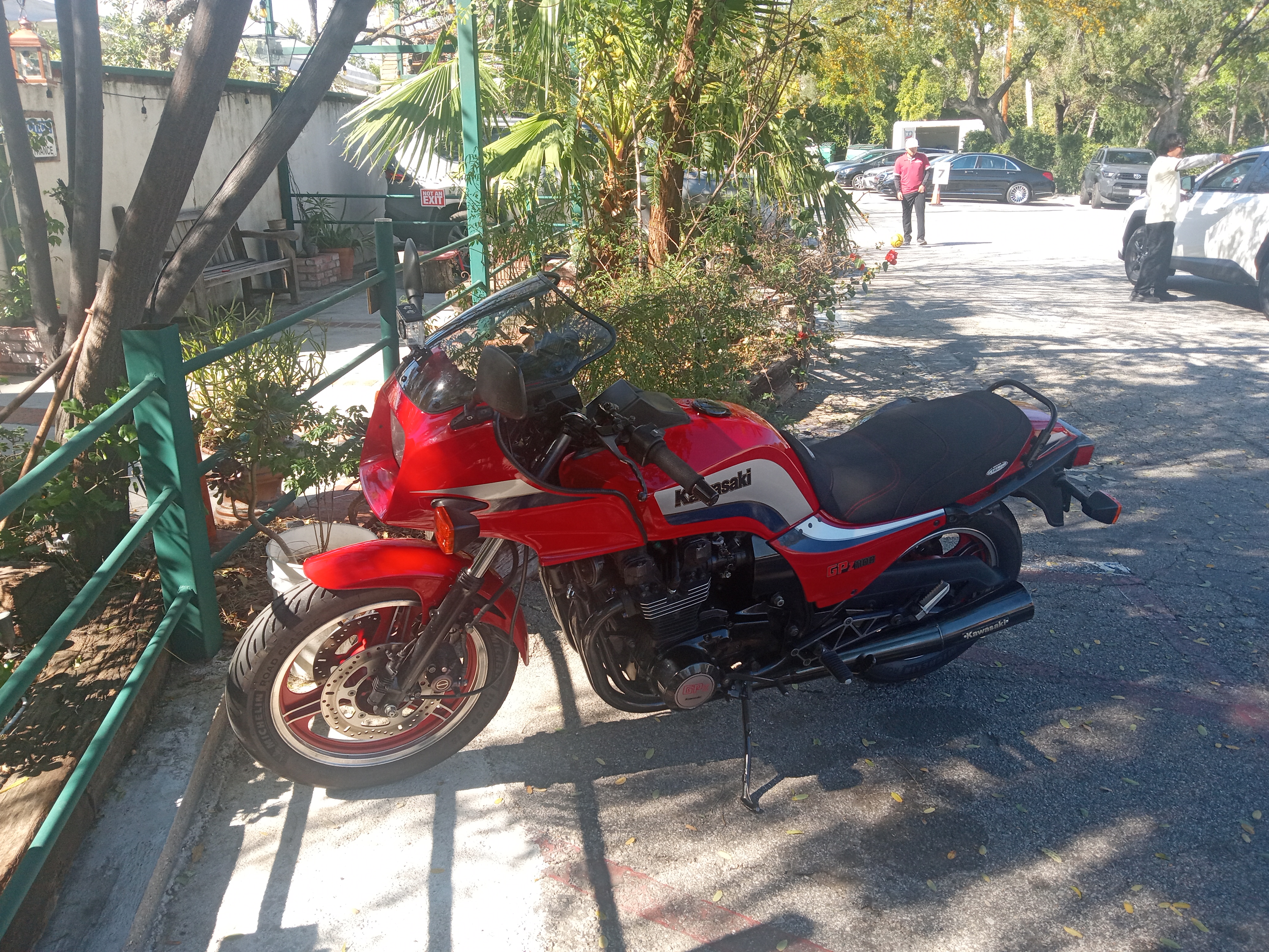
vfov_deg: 49.7
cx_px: 634
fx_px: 1026
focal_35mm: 28
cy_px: 476
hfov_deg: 63.4
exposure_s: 1/274
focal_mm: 3.71
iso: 116
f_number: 2.2
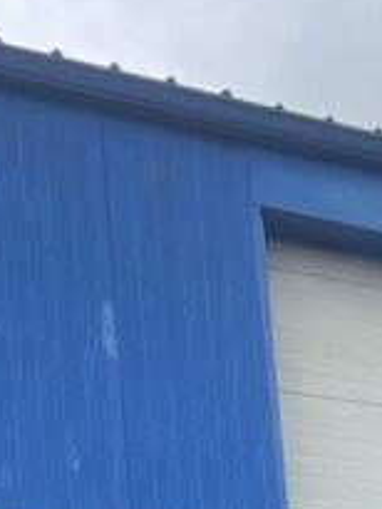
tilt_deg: +2.9
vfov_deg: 13.7
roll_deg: +4.3
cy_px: 896
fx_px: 1911
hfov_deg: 10.0
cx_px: 918
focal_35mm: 130
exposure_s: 1/678
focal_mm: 4.2
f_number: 1.6
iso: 32
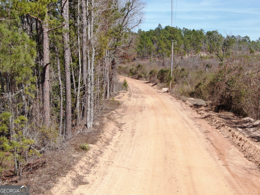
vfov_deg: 30.3
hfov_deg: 39.7
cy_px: 98
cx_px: 130
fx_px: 361
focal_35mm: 48
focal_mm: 8.6
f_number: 3.8
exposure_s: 1/200
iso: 100
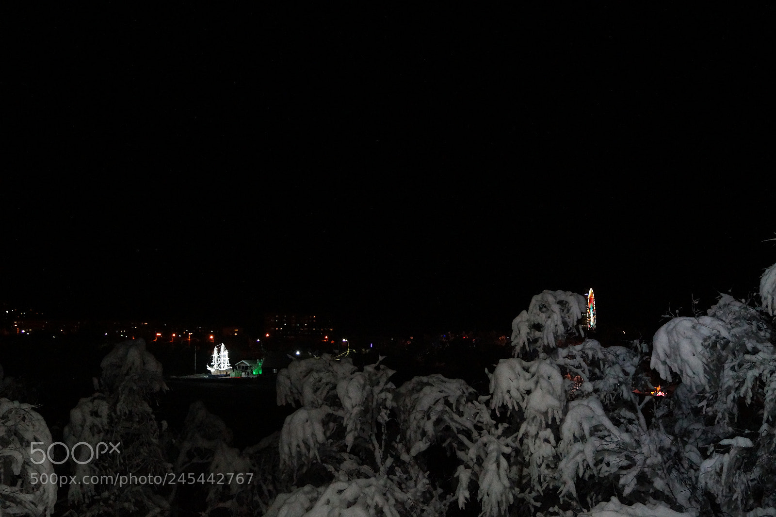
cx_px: 388
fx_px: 776
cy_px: 258
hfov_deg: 53.2
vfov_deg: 36.8
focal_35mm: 36
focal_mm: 24
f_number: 4
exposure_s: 1/125
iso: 3200
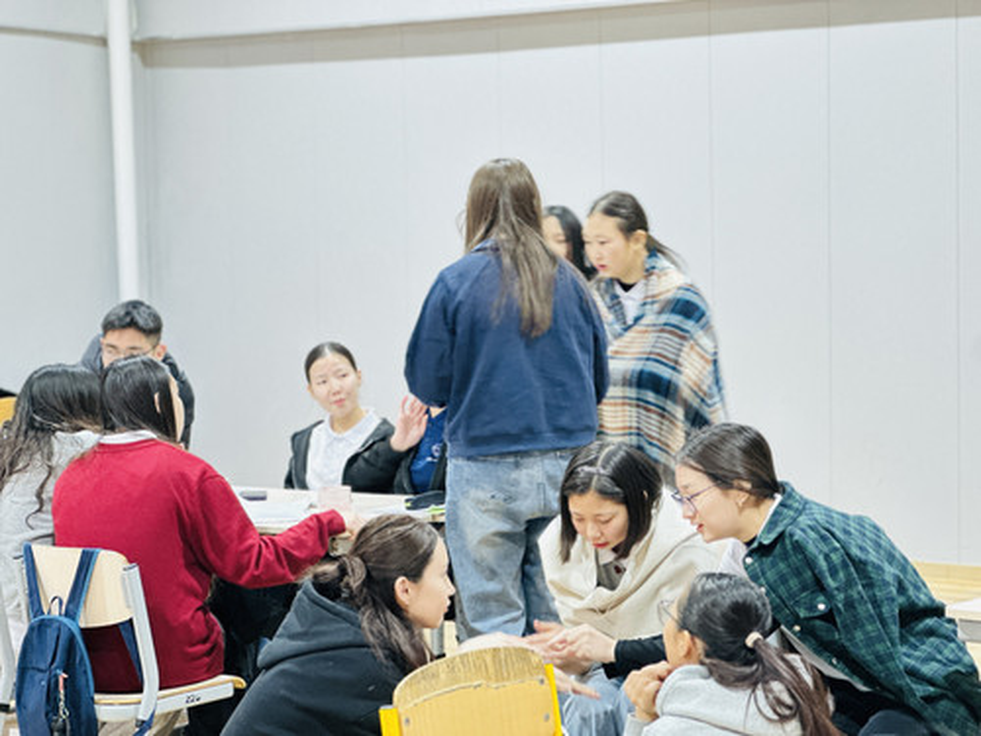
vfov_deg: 19.1
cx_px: 490
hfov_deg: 25.3
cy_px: 368
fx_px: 2182
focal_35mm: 77
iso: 400
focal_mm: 9
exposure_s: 1/33
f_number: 2.8
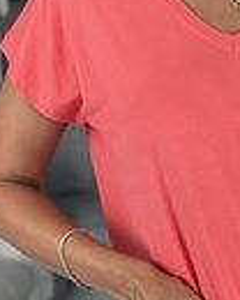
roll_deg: +4.8
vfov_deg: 10.5
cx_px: 254
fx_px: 1625
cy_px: 164
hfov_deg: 8.4
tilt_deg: -17.6
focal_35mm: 183
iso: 400
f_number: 1.78
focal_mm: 6.86
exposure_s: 1/60
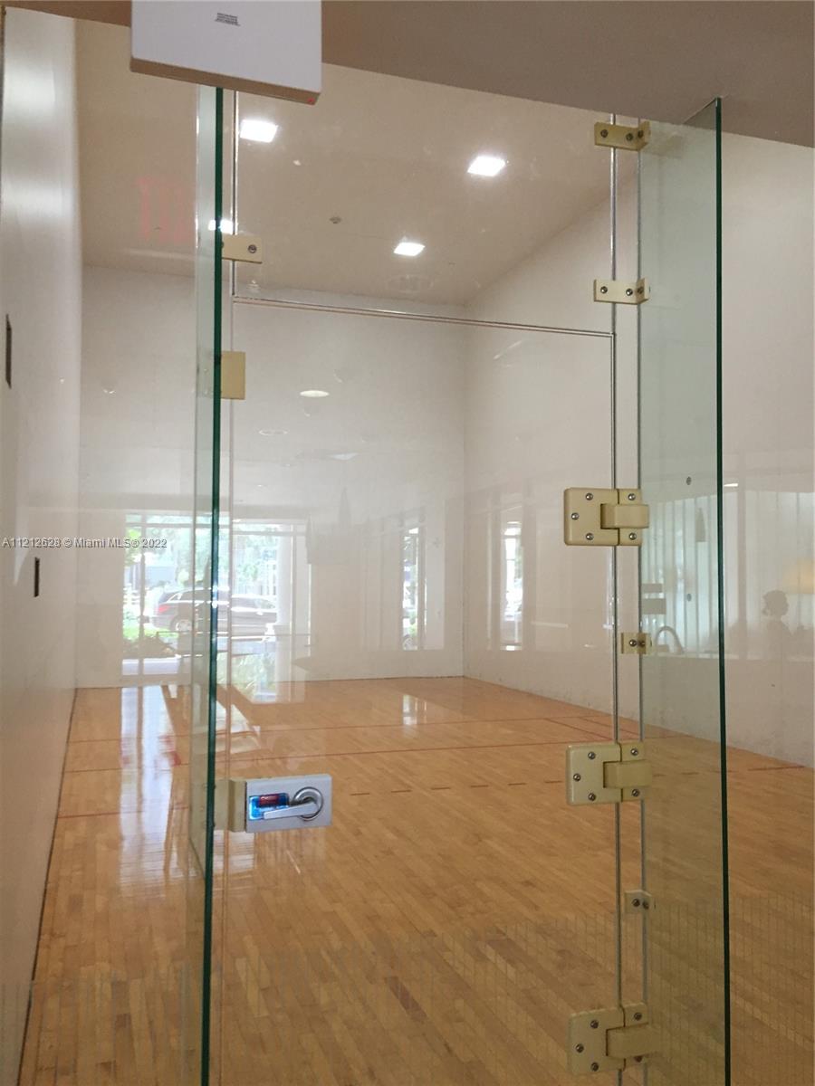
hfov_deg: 48.2
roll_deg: -0.4
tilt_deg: +1.5
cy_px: 543
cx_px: 408
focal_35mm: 29
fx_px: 910
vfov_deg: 61.7
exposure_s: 1/30
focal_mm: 4.15
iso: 125
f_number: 2.2
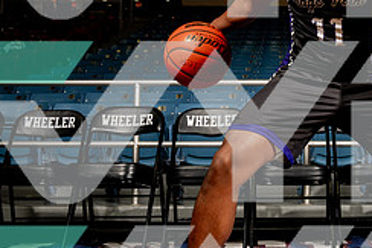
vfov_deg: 23.8
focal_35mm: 57
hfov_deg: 33.5
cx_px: 322
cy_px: 122
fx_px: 589
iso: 250
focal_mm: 24
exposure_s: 1/125
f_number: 7.1
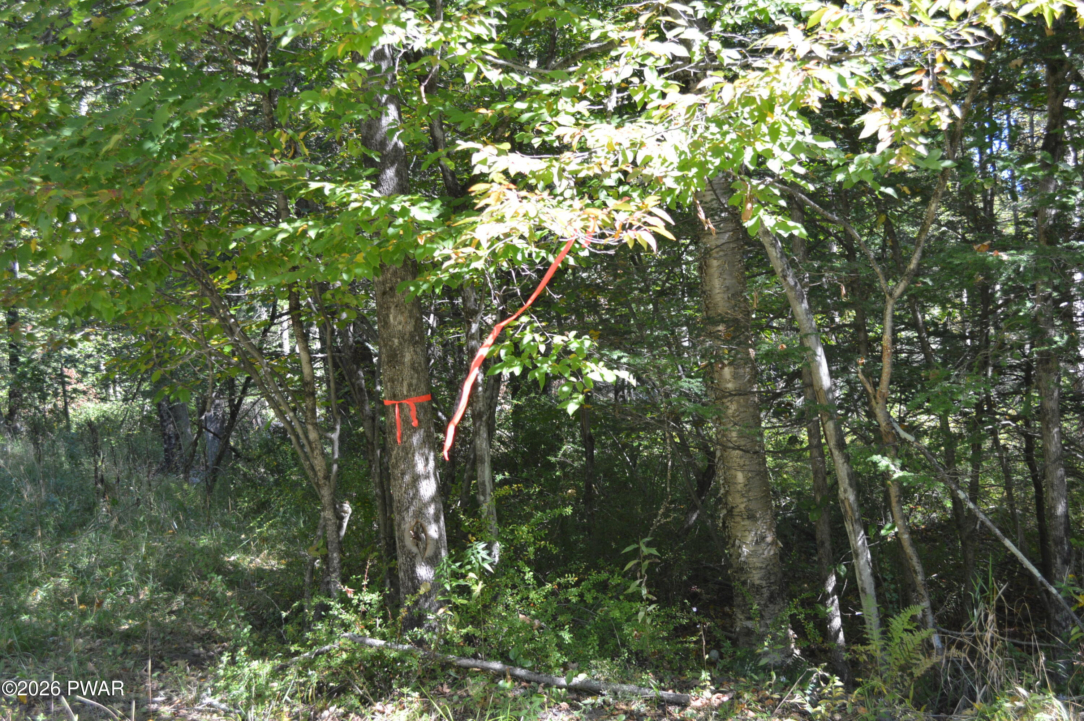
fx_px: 1444
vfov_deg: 28.0
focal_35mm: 48
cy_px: 360
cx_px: 542
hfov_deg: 41.1
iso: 360
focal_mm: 32
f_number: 5.6
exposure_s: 1/125
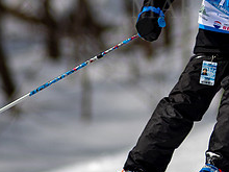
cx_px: 259
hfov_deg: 1.5
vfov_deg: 1.1
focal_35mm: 1318
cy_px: 38
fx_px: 8719
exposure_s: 1/6400
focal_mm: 300
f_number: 2.8
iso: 100
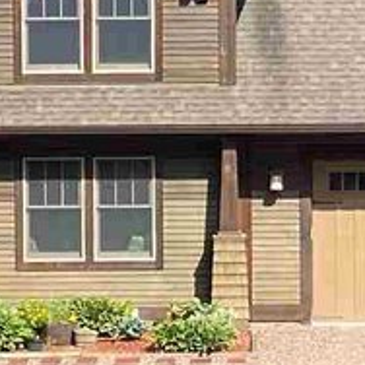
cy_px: 97
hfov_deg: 5.6
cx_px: 49
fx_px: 3734
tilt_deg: -3.3
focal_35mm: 313
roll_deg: +0.5
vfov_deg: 5.6
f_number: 2
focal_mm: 6
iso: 20
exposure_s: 1/1089
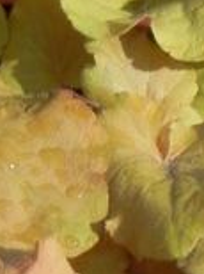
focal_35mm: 390
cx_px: -156
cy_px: 696
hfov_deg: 3.8
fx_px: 3073
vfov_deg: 4.9
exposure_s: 1/1000
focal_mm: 13.4
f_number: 4
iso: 160
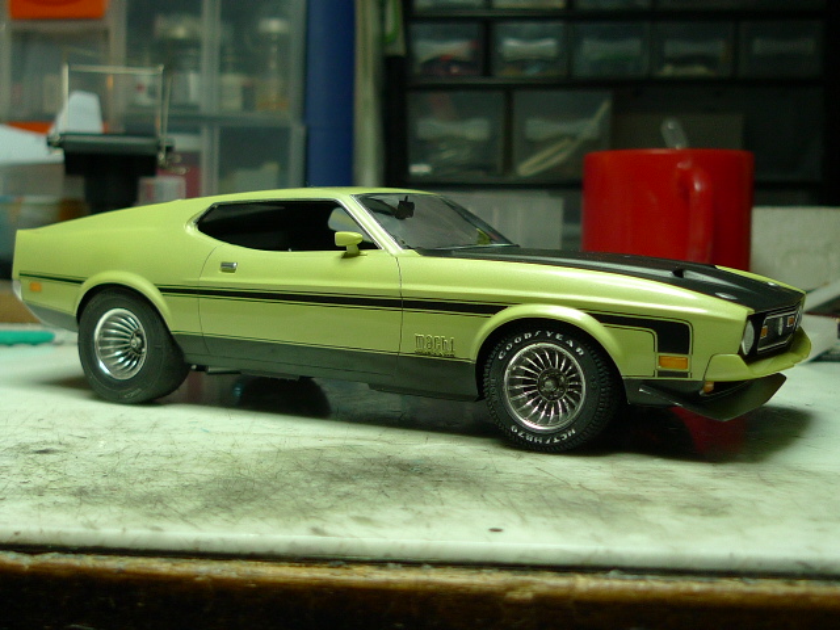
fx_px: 1141
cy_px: 315
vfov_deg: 30.9
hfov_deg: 40.4
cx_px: 420
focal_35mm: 47
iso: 125
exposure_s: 1/30
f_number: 2.1
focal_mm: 5.4
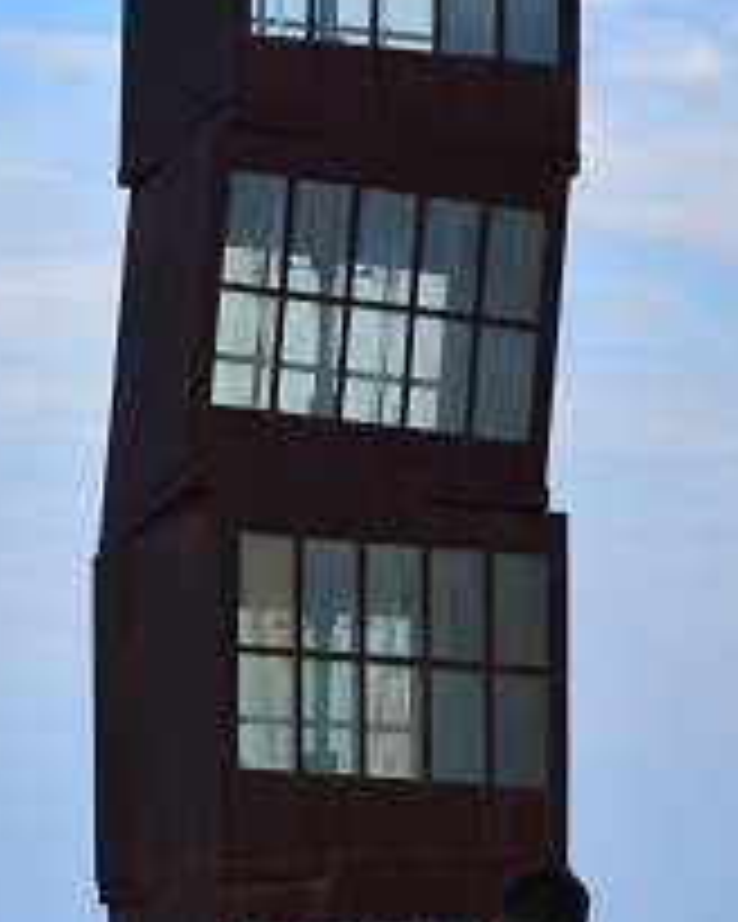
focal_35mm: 228
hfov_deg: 6.8
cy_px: 792
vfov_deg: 8.5
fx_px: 6216
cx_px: 225
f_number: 7.1
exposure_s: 1/40
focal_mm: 45
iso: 100
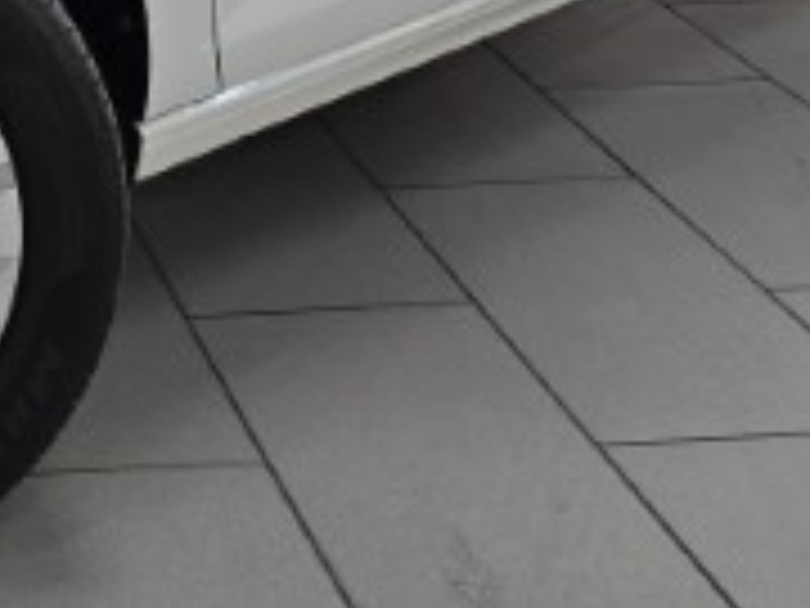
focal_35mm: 102
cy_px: -189
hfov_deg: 18.0
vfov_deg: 13.9
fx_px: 2387
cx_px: -230
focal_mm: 6.3
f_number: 1.7
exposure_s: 1/100
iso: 50
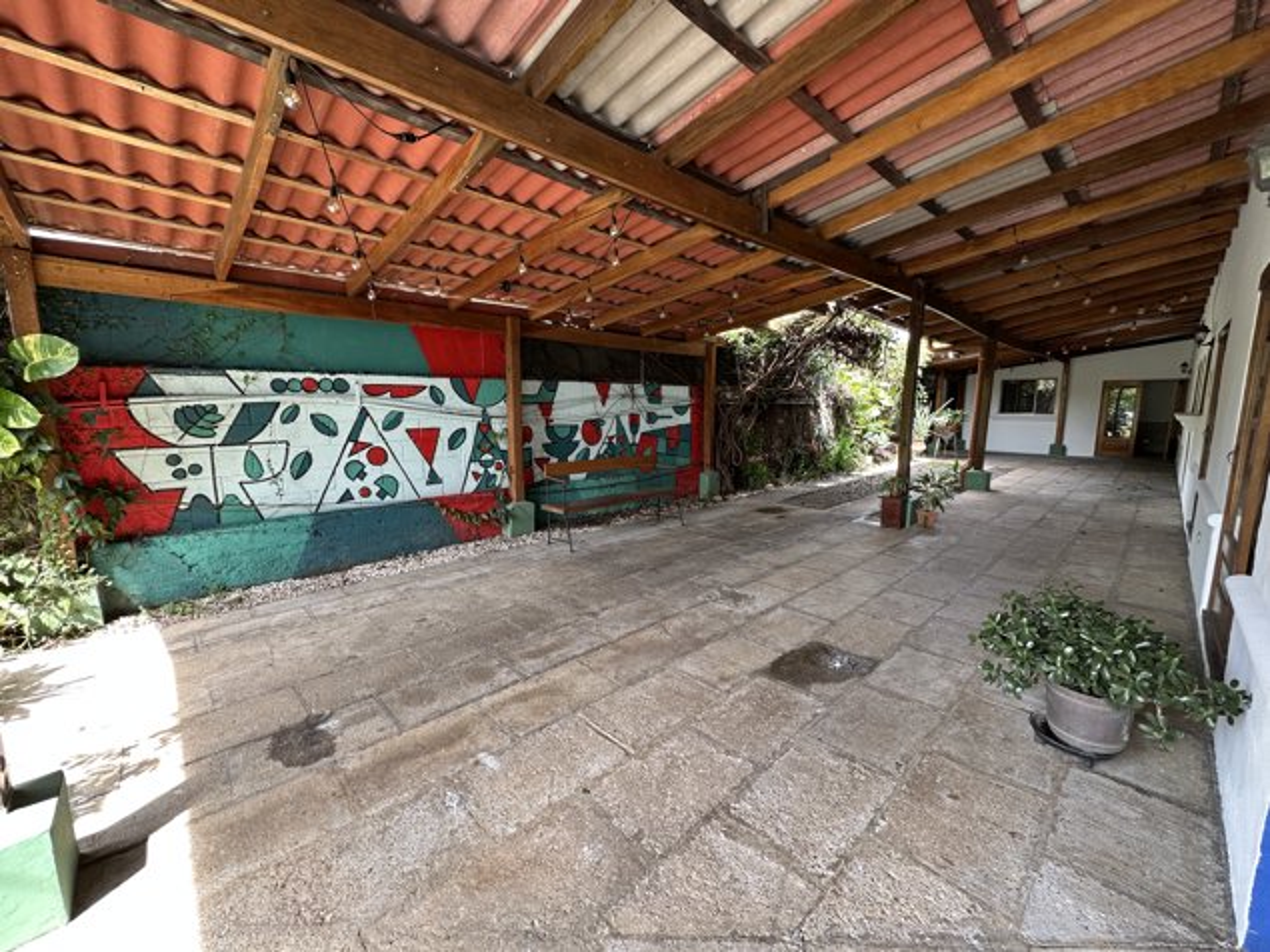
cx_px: 635
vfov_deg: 85.7
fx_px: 514
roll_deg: -0.1
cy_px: 476
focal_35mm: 14
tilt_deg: -7.1
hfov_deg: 102.1
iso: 80
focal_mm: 2.22
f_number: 2.2
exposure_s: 1/99
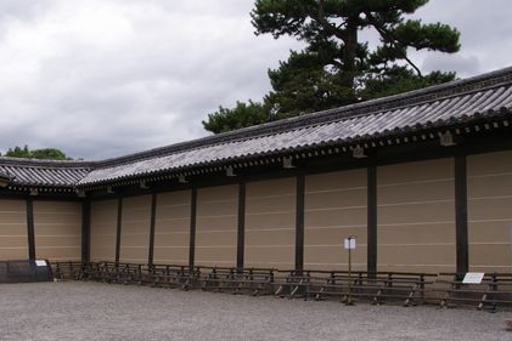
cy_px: 192
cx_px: 192
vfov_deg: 32.6
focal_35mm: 41
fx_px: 583
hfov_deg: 47.0
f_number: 11
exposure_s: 1/125
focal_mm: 18
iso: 100
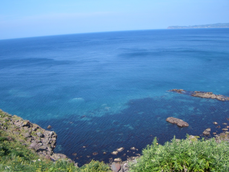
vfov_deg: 40.7
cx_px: 114
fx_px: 232
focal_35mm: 35
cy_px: 86
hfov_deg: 52.6
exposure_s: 1/320
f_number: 4.3
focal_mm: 5.8
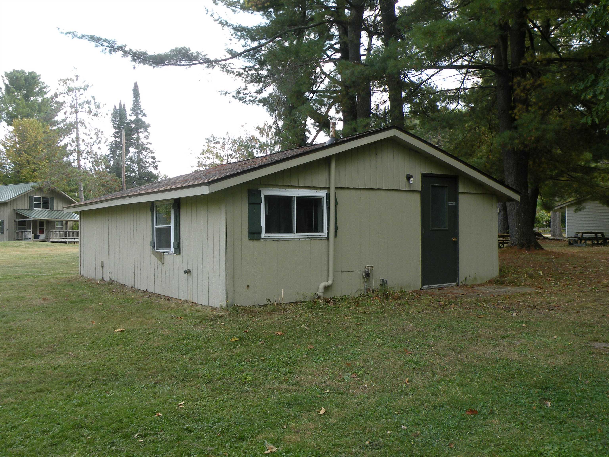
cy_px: 228
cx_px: 304
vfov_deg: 42.9
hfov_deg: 55.4
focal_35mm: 33
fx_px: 581
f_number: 4.5
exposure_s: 1/112
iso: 64
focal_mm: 5.8
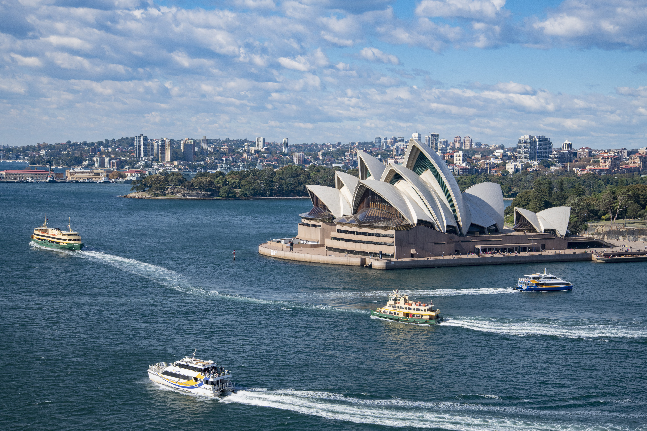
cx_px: 324
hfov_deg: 35.6
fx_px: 1006
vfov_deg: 24.2
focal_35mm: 56
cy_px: 216
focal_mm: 56
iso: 200
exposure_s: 1/500
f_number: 11
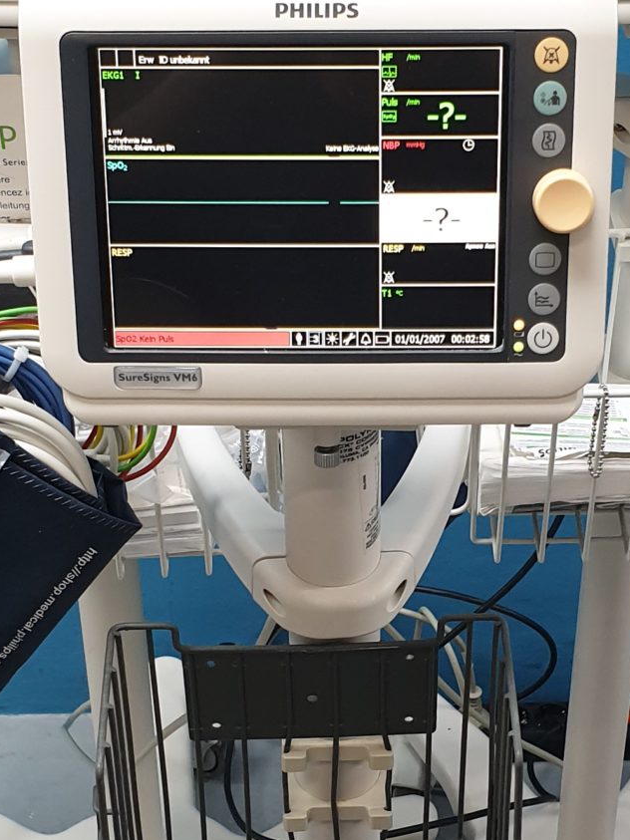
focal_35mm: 79
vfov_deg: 24.6
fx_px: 1918
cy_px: 582
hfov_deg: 18.7
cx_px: 342
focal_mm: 4.3
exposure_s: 1/50
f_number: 2.4
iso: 160
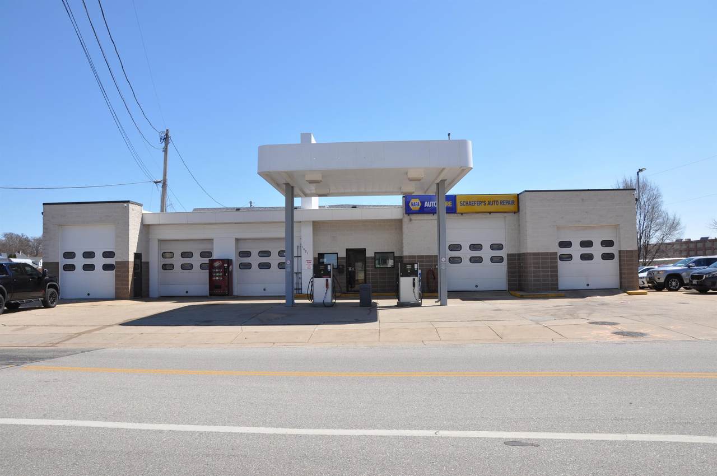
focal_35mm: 27
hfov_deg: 67.4
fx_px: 537
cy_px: 238
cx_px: 358
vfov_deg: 47.8
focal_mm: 18
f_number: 10
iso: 200
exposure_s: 1/400
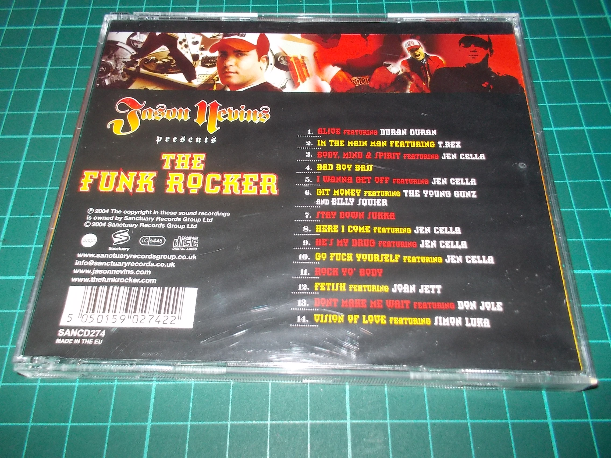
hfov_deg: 61.7
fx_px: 512
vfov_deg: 48.2
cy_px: 229
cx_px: 306
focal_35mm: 29
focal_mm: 4.1
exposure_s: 1/30
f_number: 3.3
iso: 200
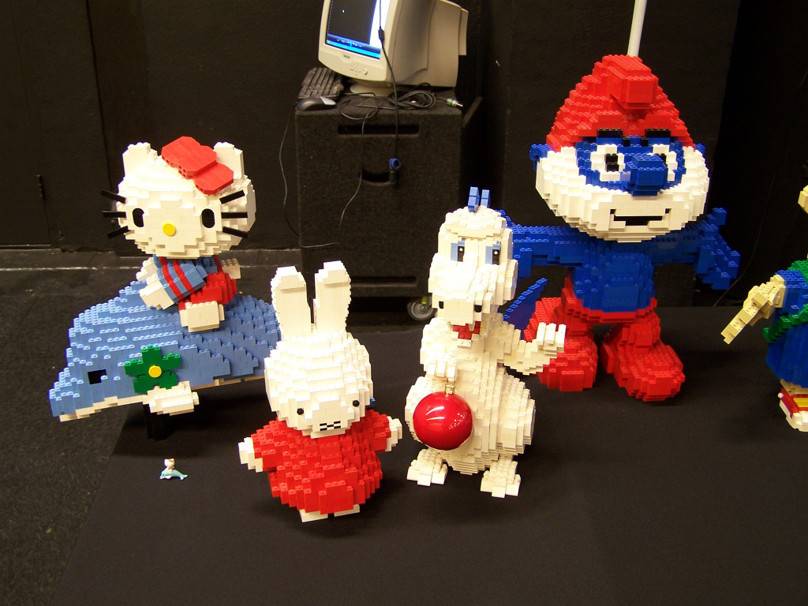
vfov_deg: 37.7
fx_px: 887
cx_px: 404
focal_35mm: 38
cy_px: 303
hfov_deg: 49.0
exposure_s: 1/2
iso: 80
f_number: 2.8
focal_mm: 6.3
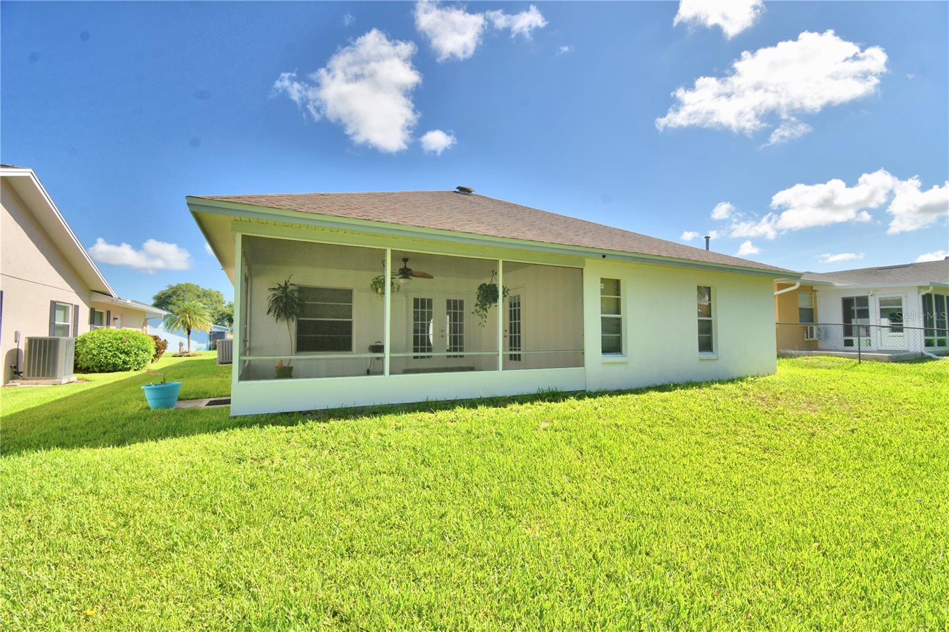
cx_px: 474
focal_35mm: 15
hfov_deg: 100.4
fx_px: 395
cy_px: 316
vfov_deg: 77.3
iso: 100
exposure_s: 1/250
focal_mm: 10
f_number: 10
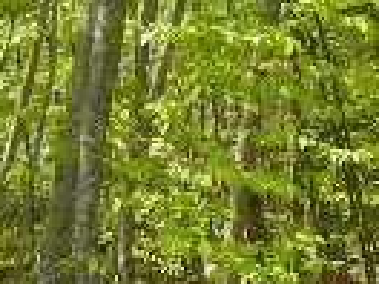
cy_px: -3
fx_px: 4993
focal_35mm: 456
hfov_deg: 4.2
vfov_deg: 3.3
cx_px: 1082
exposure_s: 1/220
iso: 160
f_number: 4
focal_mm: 10.6
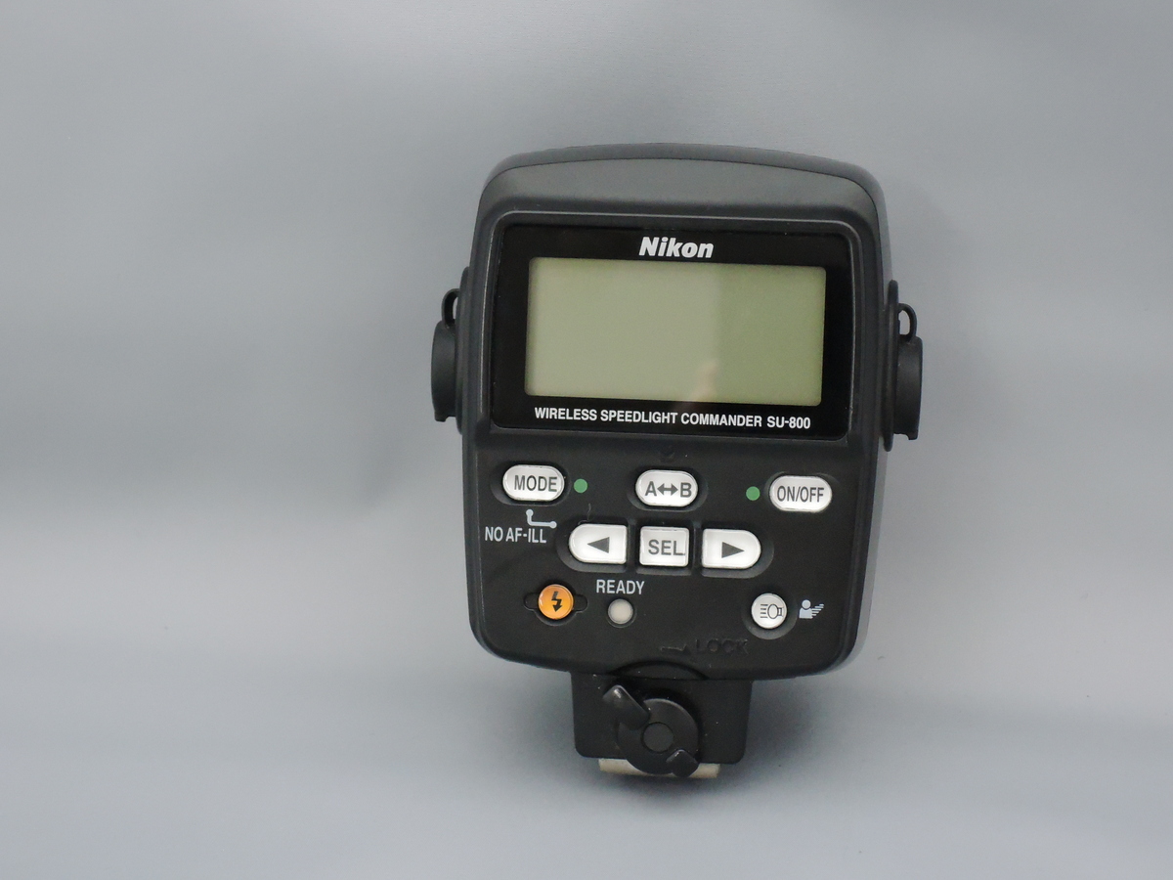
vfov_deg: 17.4
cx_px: 586
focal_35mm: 85
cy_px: 440
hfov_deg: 23.0
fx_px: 2880
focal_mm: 18.2
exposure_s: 1/125
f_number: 5.6
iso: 1600
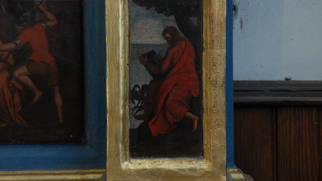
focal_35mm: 123
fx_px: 1050
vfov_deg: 9.9
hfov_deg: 17.4
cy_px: 72
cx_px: 171
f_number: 7.1
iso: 500
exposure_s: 1/1.3
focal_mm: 70
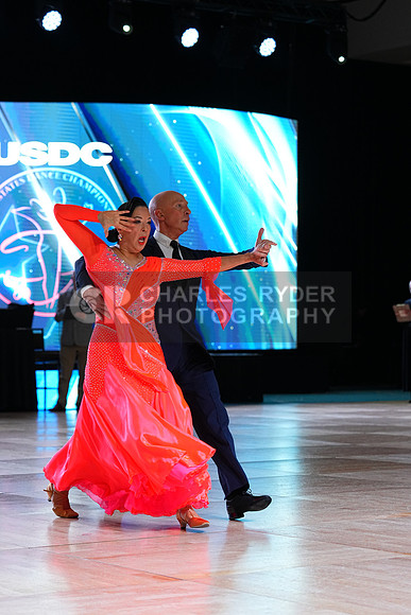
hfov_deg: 14.9
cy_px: 308
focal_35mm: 92
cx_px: 206
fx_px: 1574
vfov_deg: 22.1
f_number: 4
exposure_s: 1/400
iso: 1250
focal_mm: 92
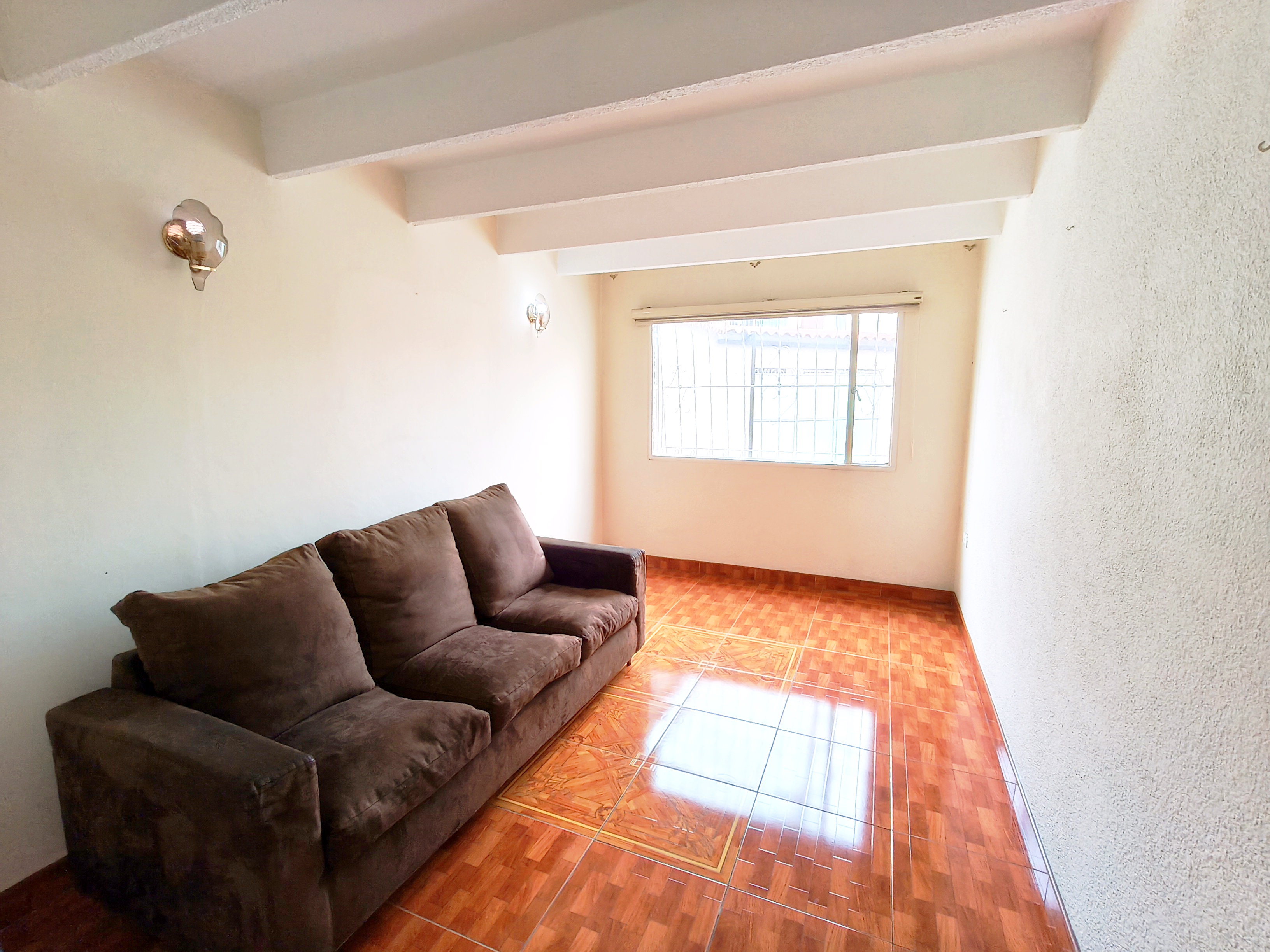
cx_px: 635
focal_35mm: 15
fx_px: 550
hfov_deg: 98.2
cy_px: 476
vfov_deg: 81.7
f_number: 2.2
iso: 200
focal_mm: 1.67
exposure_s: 1/60
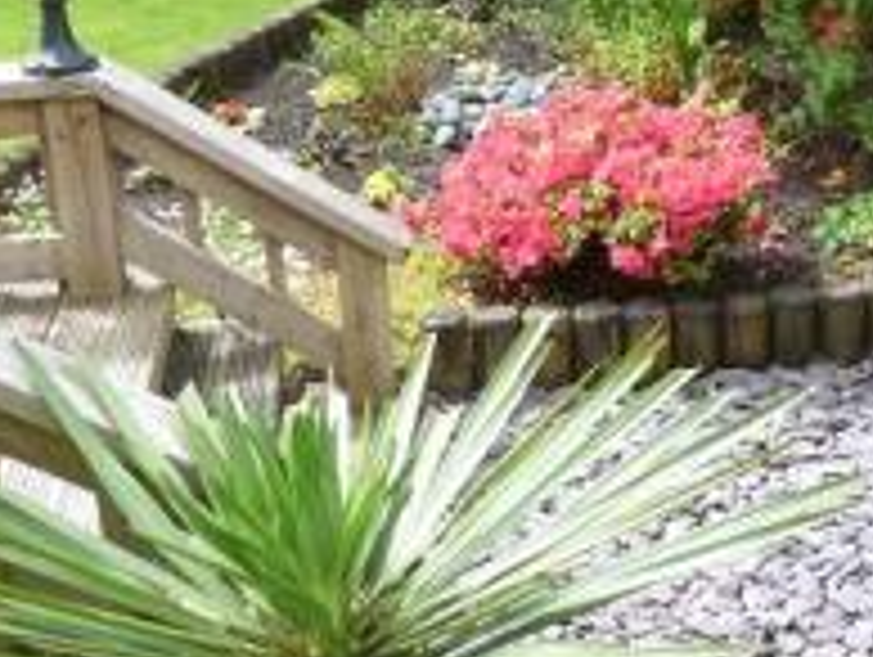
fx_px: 1894
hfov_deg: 25.5
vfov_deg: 19.6
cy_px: 218
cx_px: 709
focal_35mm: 75
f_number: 3.1
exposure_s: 1/160
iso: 100
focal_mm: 4.5
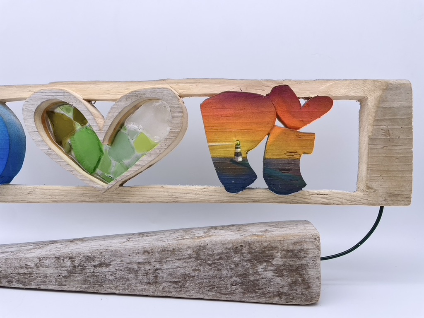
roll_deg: +0.8
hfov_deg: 67.3
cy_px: 159
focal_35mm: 26
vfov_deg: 53.1
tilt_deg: -4.1
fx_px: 318
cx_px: 212
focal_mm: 4.2
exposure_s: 1/801
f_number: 1.6
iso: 32
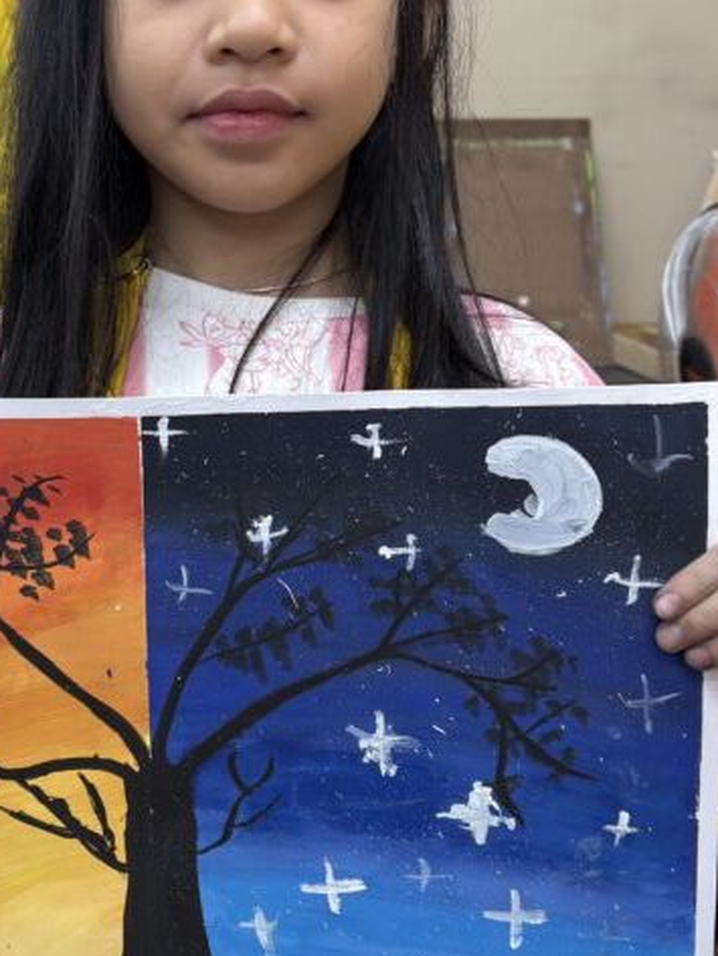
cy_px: 394
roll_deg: -0.3
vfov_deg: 34.8
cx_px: 184
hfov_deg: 26.3
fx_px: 1520
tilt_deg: -10.4
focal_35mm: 55
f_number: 1.6
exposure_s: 1/100
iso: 64
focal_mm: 5.96
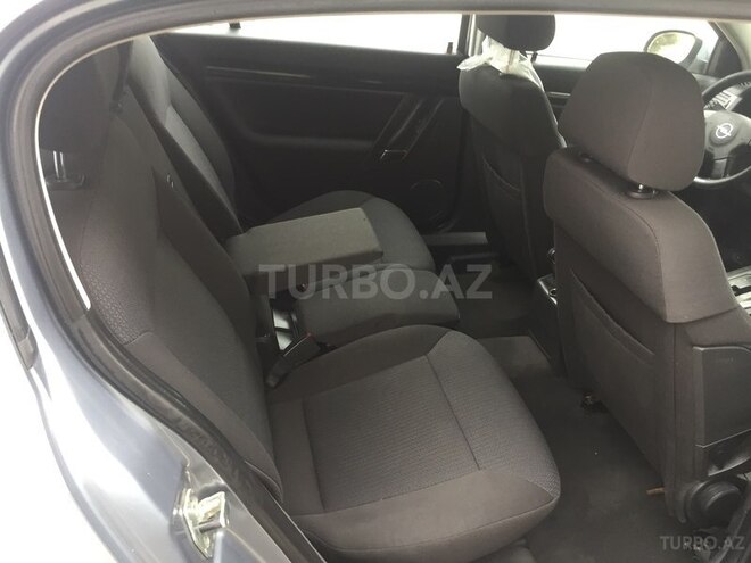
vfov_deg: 48.2
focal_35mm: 29
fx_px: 629
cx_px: 376
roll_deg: -6.9
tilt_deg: -34.3
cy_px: 282
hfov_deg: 61.7
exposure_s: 1/33
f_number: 2.2
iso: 100
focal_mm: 4.15
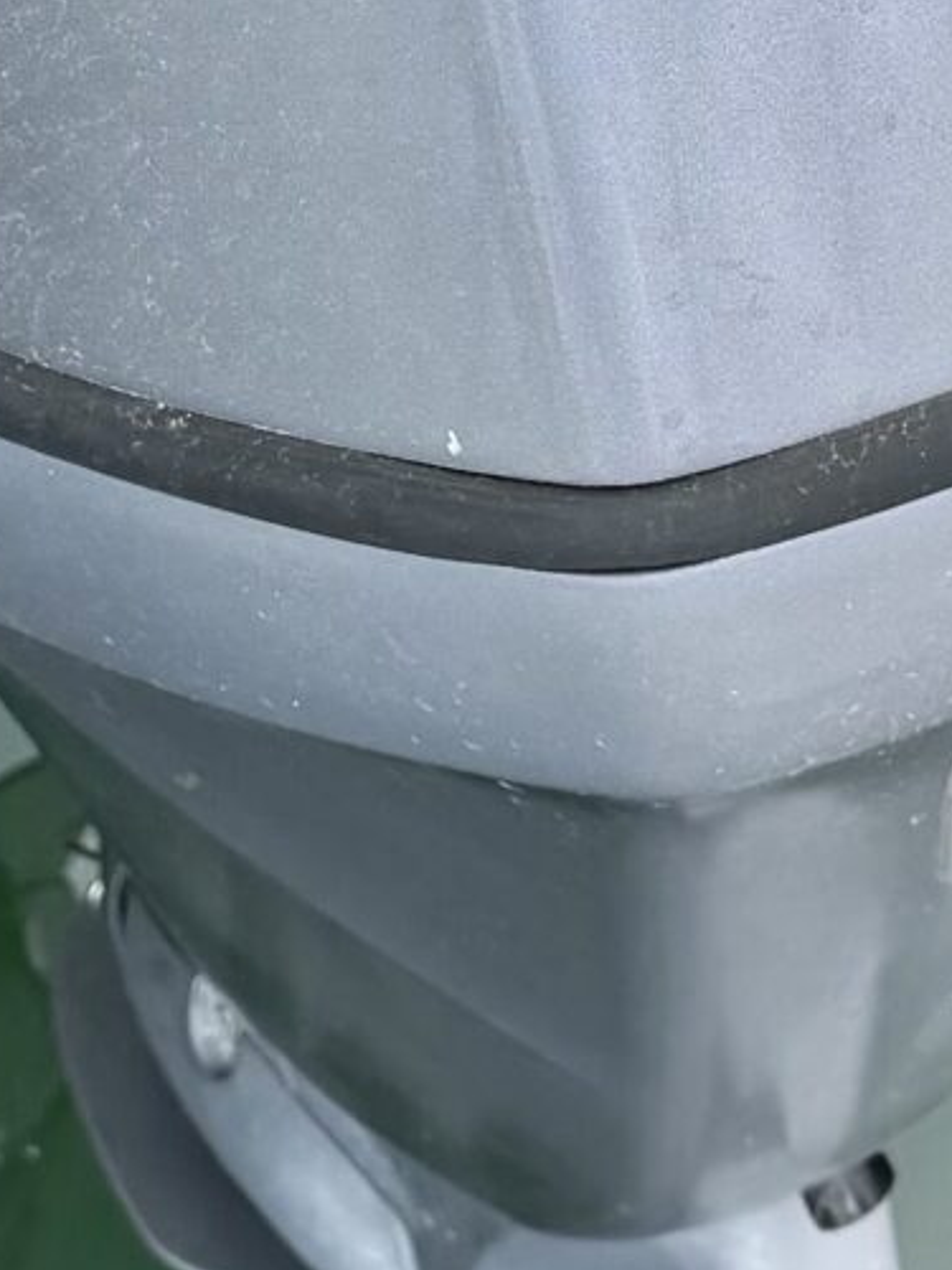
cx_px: 493
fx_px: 4510
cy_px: -20
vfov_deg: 15.7
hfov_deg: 12.0
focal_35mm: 123
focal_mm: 6.76
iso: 80
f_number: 1.78
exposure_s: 1/1812
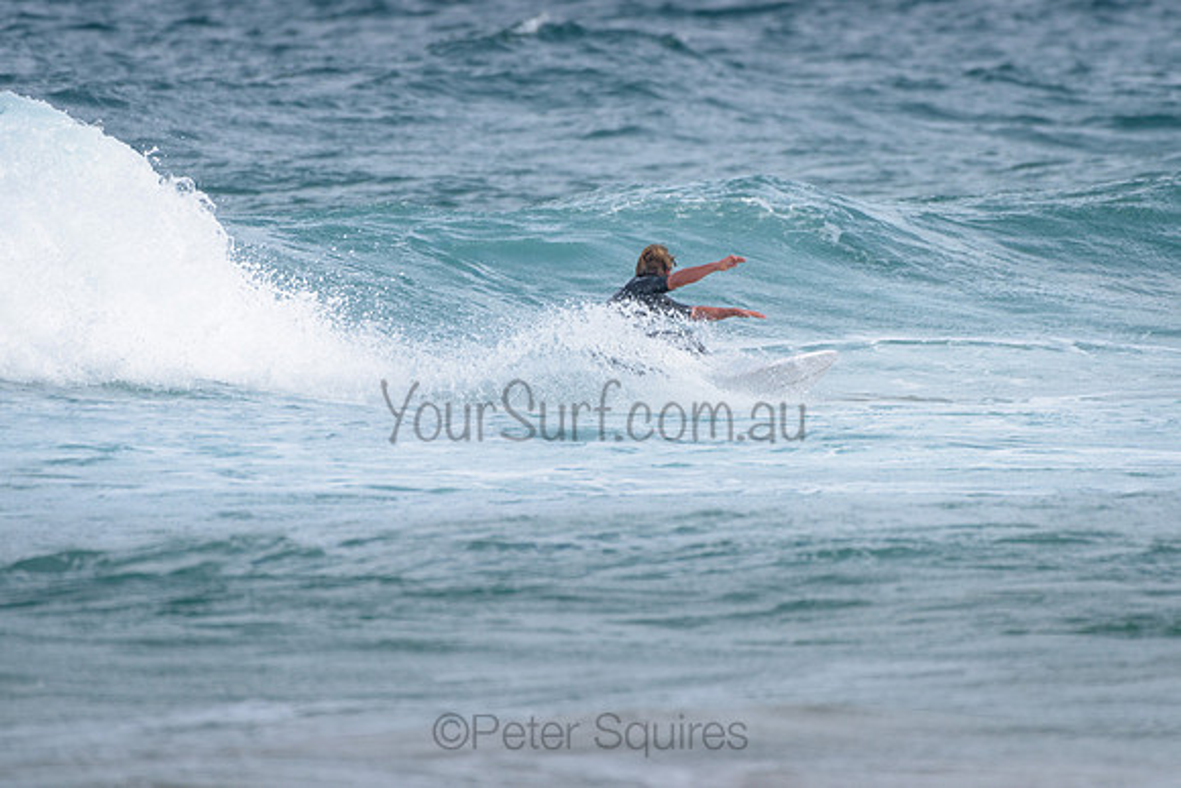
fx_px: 20105
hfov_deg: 3.4
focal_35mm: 613
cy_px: 305
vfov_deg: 2.2
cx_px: 625
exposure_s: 1/2000
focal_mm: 500
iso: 320
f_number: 5.6
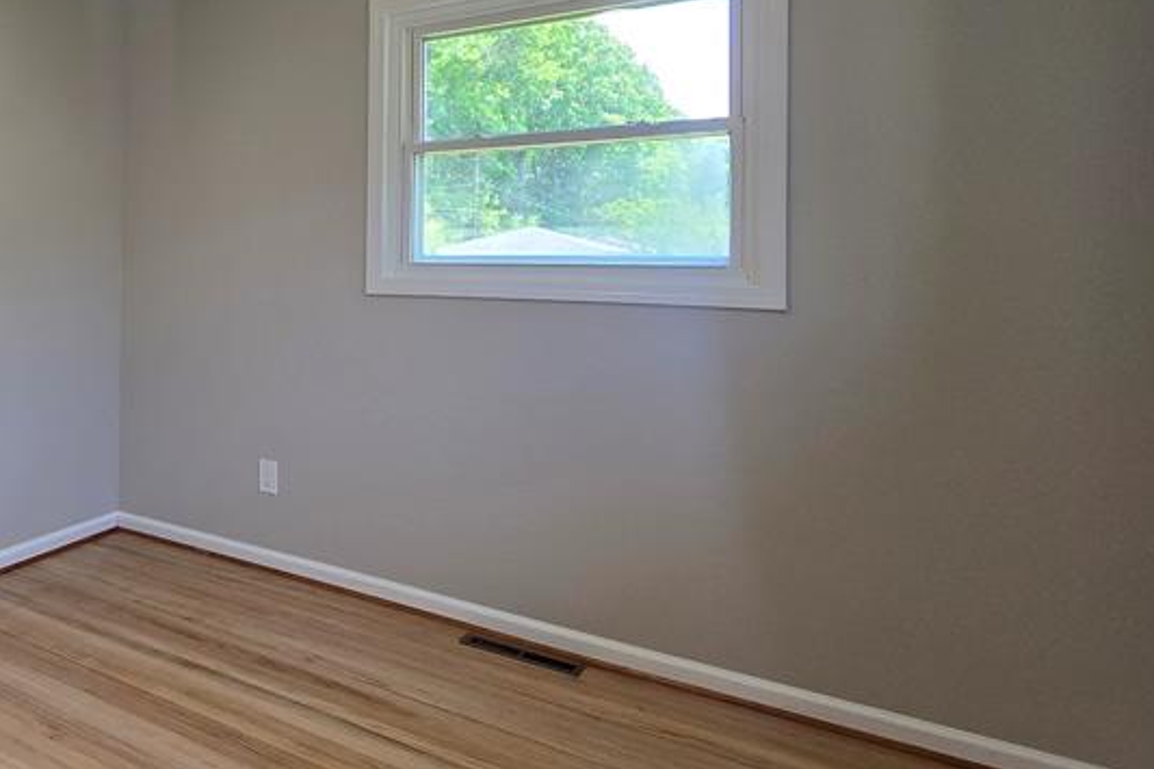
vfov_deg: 48.6
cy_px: 253
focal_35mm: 26
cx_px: 102
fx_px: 833
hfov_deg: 58.6
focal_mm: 2.2
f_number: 2.2
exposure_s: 1/60
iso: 64
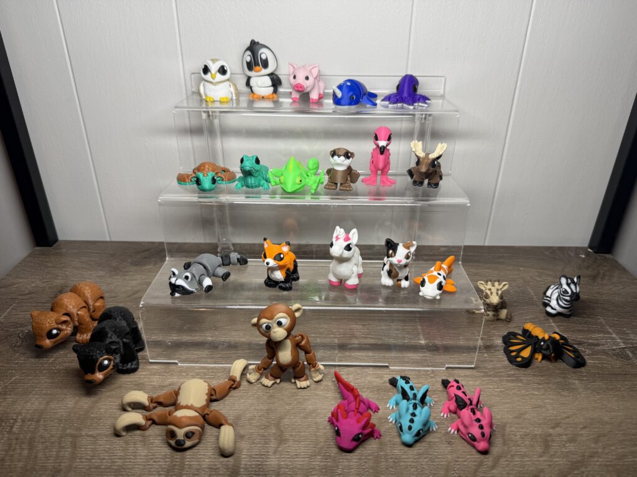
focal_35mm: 24
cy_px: 238
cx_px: 318
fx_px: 442
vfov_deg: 56.8
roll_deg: -1.3
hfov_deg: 71.6
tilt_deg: -27.3
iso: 80
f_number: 1.78
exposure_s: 1/118
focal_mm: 6.76
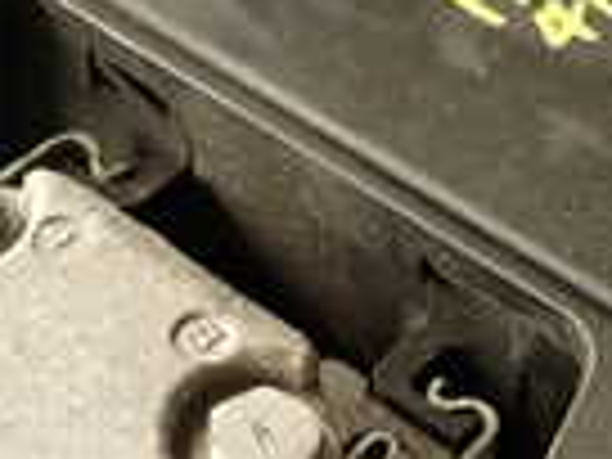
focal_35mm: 110
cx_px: 338
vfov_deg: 13.2
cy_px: 504
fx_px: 1945
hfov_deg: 17.9
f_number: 2
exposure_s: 1/60
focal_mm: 4.5
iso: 125
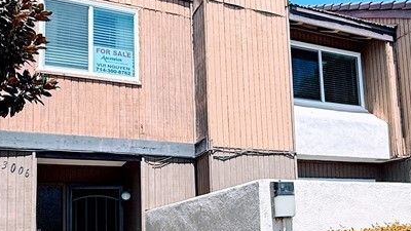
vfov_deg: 29.7
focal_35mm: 39
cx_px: 236
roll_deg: +2.0
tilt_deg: +7.8
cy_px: 185
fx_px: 425
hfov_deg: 51.4
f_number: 2.2
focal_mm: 2.22
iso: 50
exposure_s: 1/2320
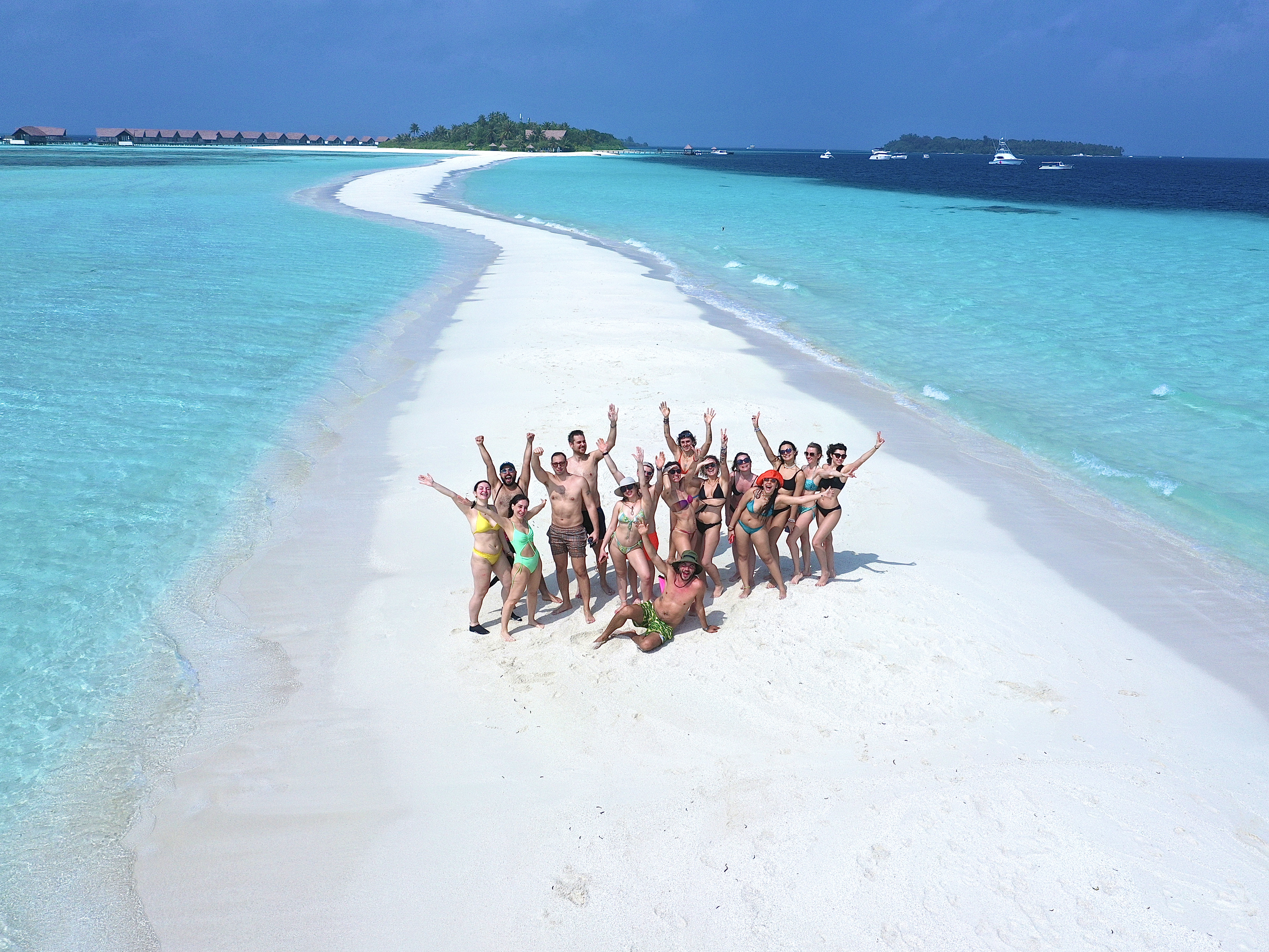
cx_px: 671
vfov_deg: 45.4
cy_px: 482
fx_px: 1136
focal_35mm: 31
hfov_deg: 58.3
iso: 100
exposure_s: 1/800
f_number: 7.1
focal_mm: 10.26
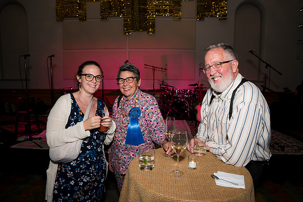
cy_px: 101
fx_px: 202
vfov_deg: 53.1
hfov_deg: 73.6
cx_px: 151
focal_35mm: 24
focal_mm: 24
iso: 800
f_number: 5.6
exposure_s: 1/160
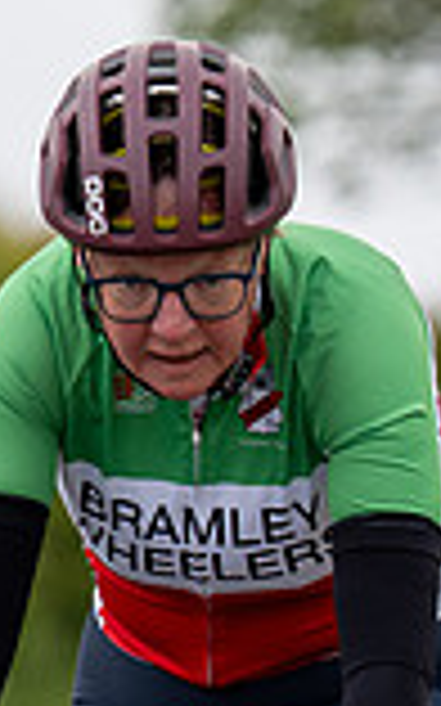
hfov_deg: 1.6
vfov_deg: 2.5
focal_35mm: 834
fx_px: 16052
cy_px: 548
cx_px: 169
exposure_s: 1/1250
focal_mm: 142
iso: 200
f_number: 3.2
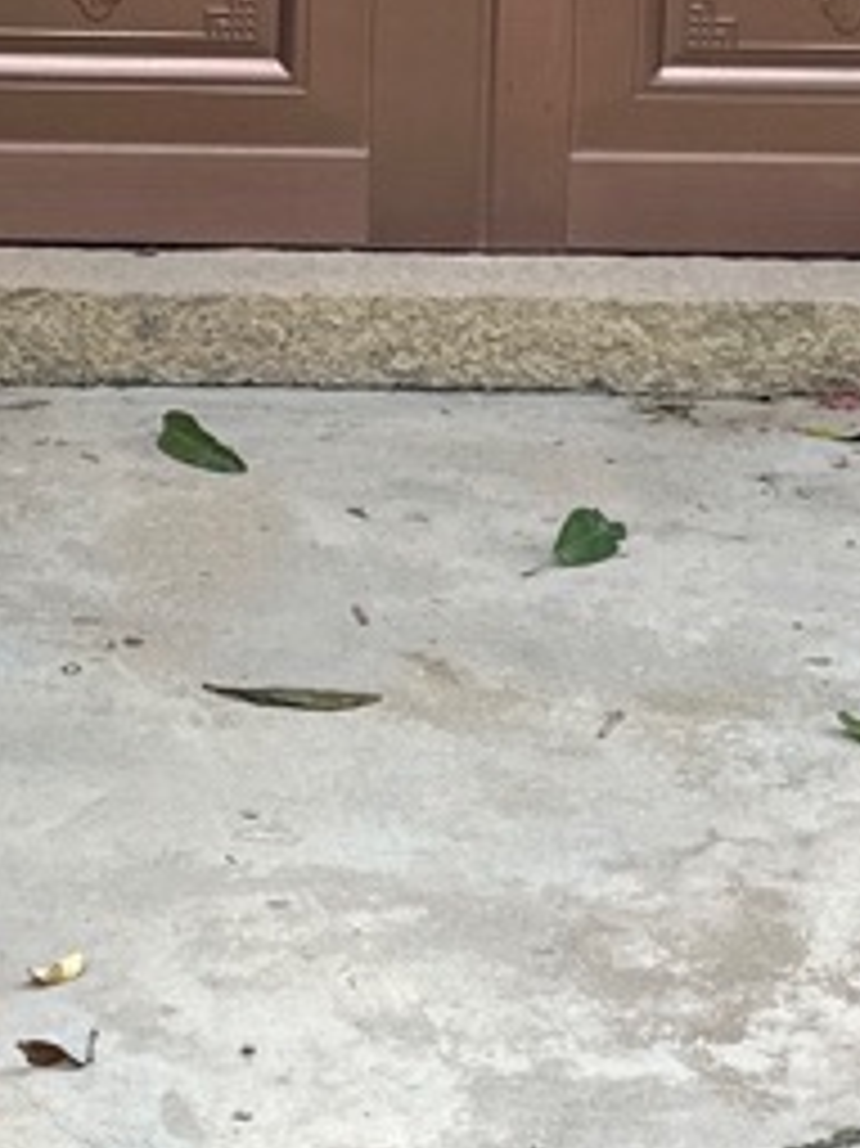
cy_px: 252
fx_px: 4675
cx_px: 223
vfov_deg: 13.9
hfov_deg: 10.5
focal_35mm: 141
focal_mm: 6.86
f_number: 1.78
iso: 50
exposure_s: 1/121
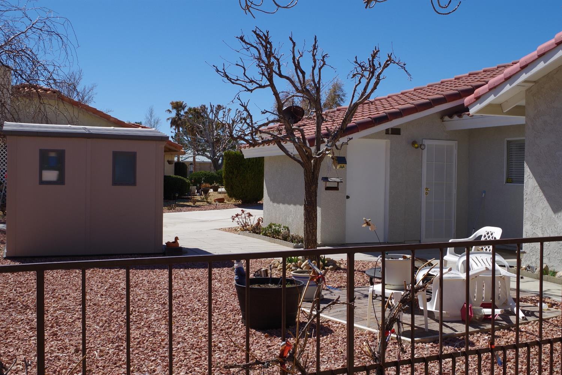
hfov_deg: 49.6
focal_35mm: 39
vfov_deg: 34.2
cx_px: 281
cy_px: 188
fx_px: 609
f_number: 11
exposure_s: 1/125
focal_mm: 26.25
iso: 100
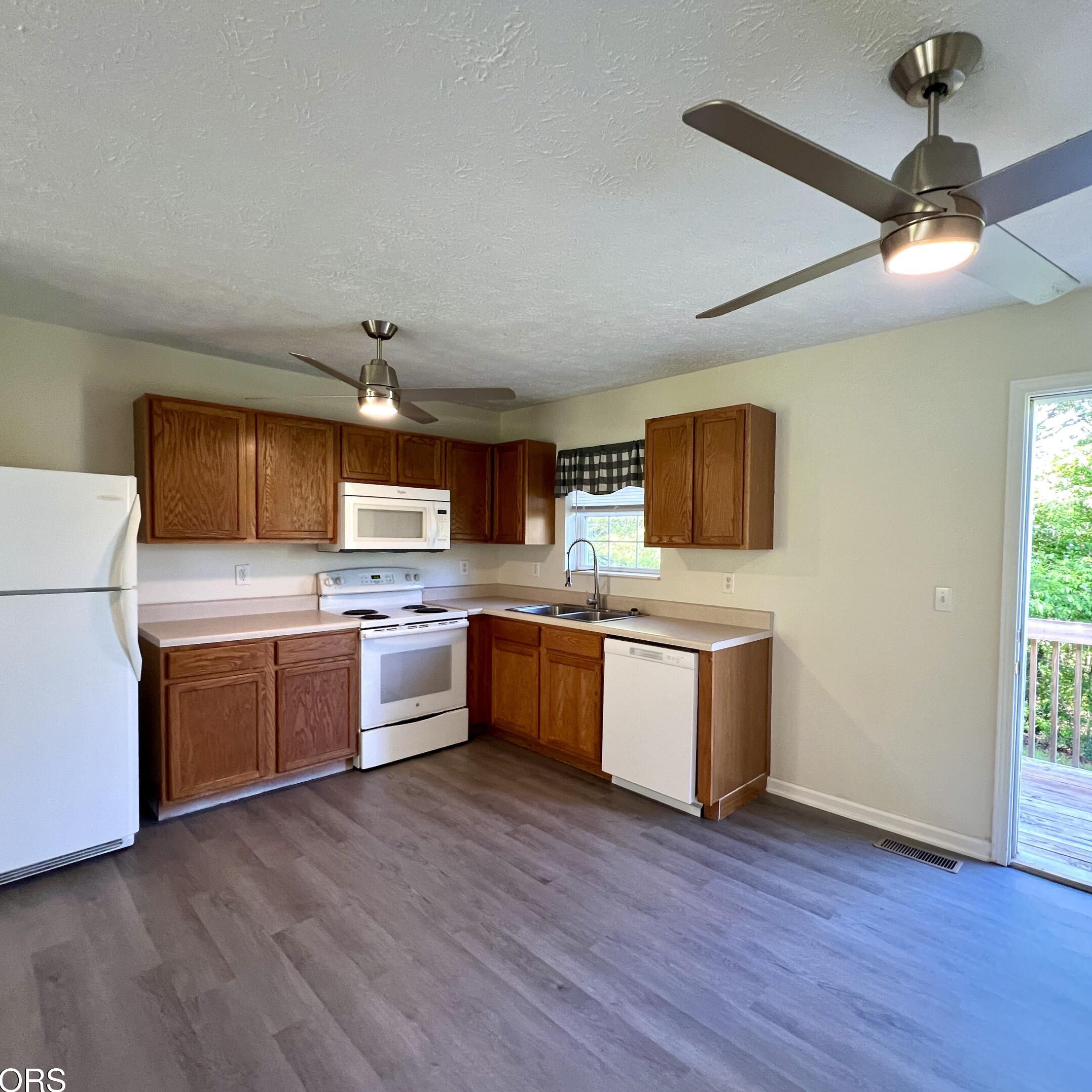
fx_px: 571
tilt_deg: -2.0
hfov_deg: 87.3
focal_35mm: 16
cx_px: 586
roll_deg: -0.4
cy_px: 563
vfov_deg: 87.4
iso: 200
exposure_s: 1/60
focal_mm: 1.57
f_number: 1.8
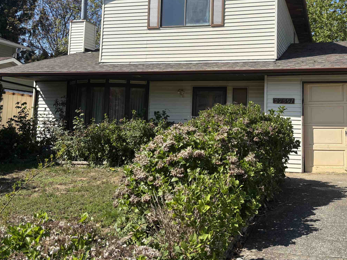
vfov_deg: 35.6
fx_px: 401
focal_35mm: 40
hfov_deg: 46.3
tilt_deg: +5.2
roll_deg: -0.7
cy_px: 86
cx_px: 223
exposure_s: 1/3021
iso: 50
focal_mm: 5.96
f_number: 1.6
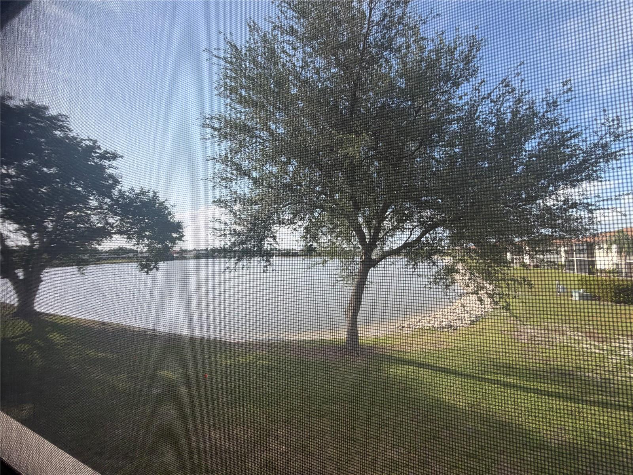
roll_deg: +1.2
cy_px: 238
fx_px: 256
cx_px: 316
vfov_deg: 85.7
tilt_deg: +2.0
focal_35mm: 14
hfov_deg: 102.1
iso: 40
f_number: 2.2
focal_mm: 2.22
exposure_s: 1/679
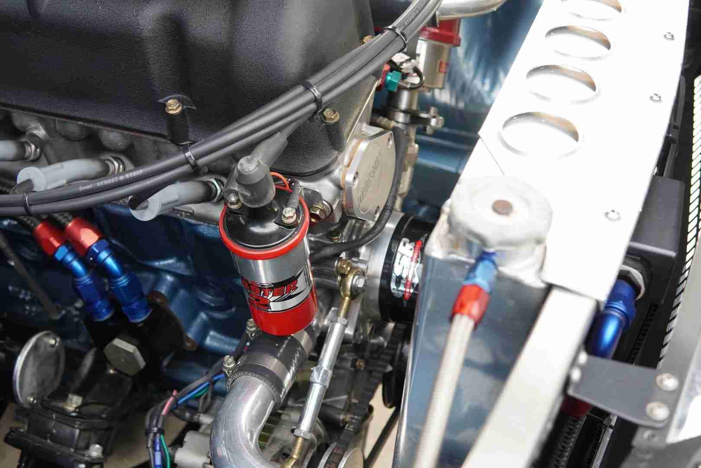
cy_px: 234
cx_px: 350
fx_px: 876
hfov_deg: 43.6
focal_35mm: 45
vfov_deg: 29.9
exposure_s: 1/160
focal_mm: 30
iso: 800
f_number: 4
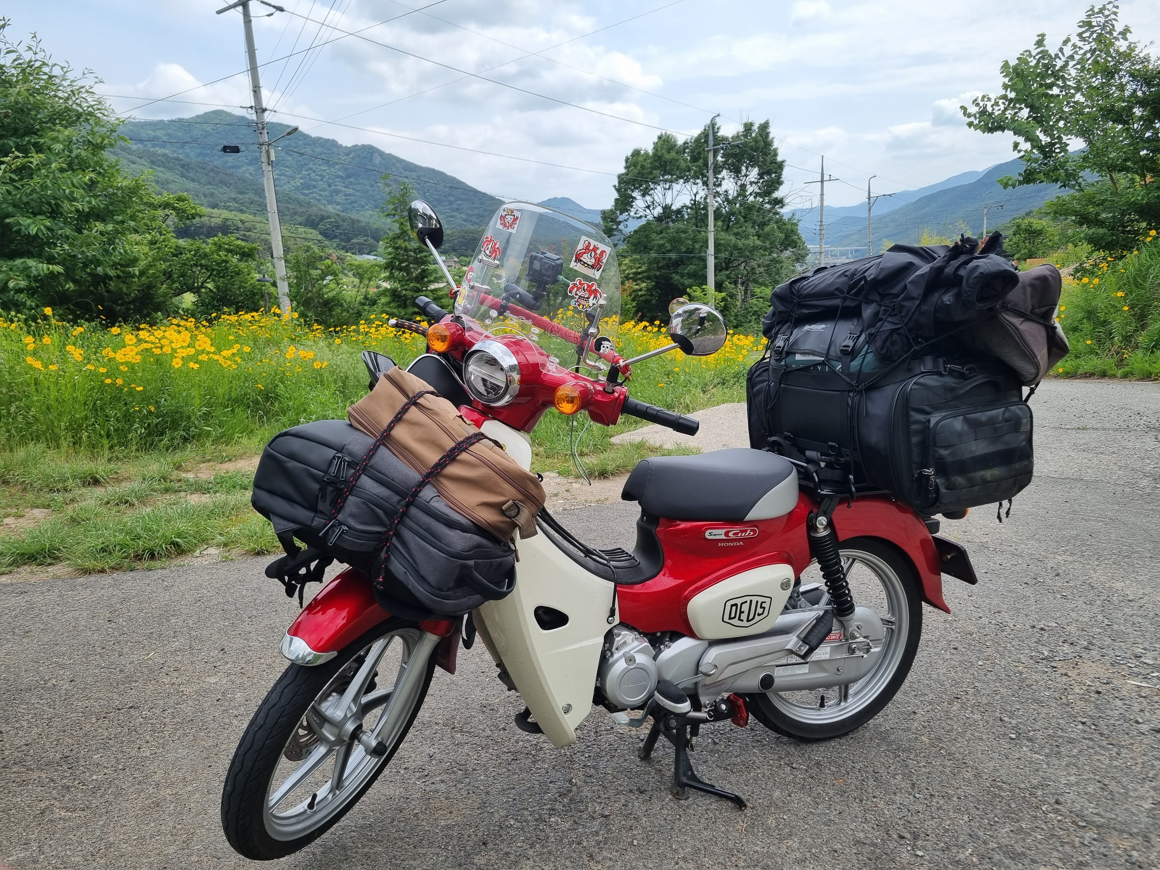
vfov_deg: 53.1
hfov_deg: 67.3
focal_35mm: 26
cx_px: 580
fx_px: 871
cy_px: 435
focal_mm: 5.4
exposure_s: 1/2104
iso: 50
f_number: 1.8
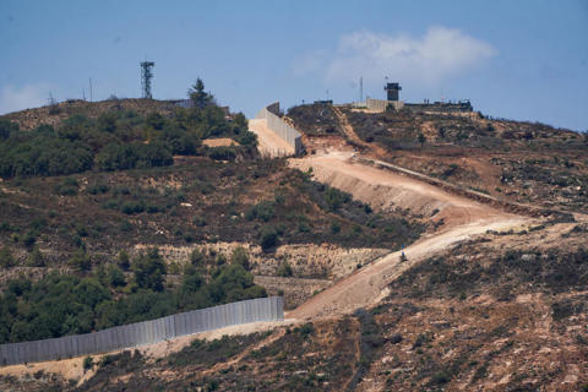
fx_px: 6533
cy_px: 196
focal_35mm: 400
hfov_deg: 5.2
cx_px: 294
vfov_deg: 3.4
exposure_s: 1/1250
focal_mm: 400
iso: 100
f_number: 7.1
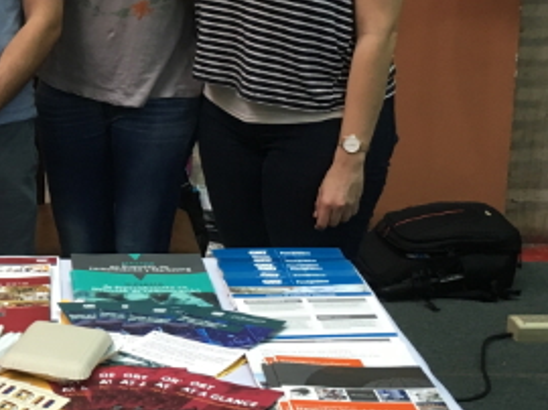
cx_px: -93
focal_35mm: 86
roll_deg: +2.0
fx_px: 1360
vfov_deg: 17.1
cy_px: 140
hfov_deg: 21.3
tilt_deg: -12.9
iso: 100
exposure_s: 1/33
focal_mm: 4.15
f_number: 2.2
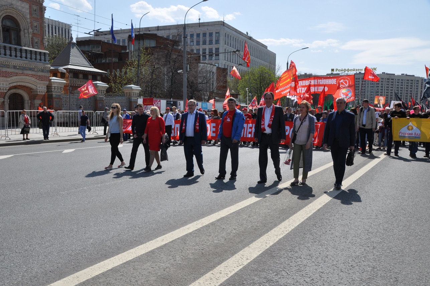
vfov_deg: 39.9
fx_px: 394
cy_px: 143
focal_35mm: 33
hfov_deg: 57.3
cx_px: 215
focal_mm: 22
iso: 200
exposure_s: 1/200
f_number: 14
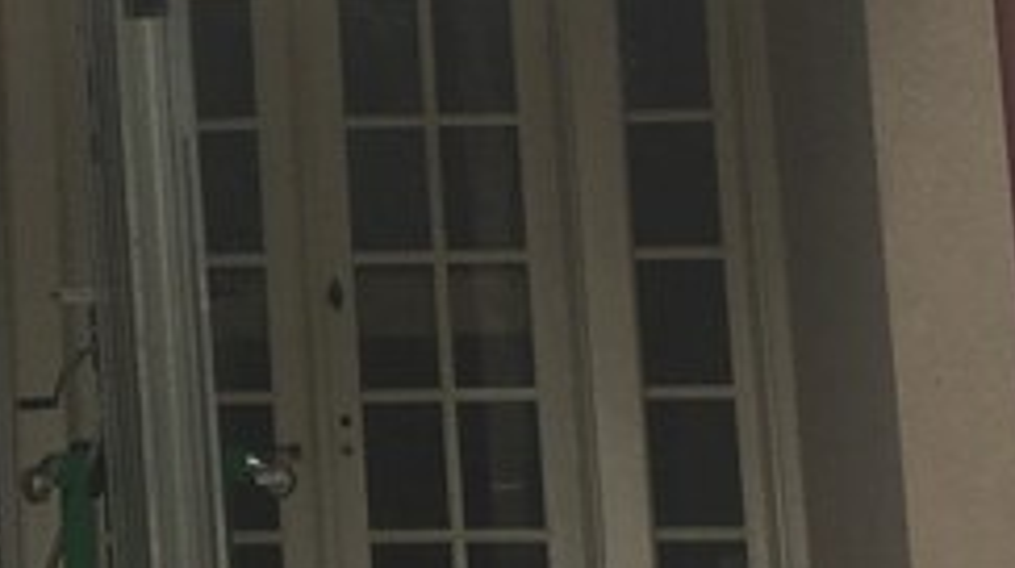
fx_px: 3360
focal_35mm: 125
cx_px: -568
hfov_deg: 15.6
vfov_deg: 9.5
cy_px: -109
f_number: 2.2
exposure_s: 1/432
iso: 25
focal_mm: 4.15
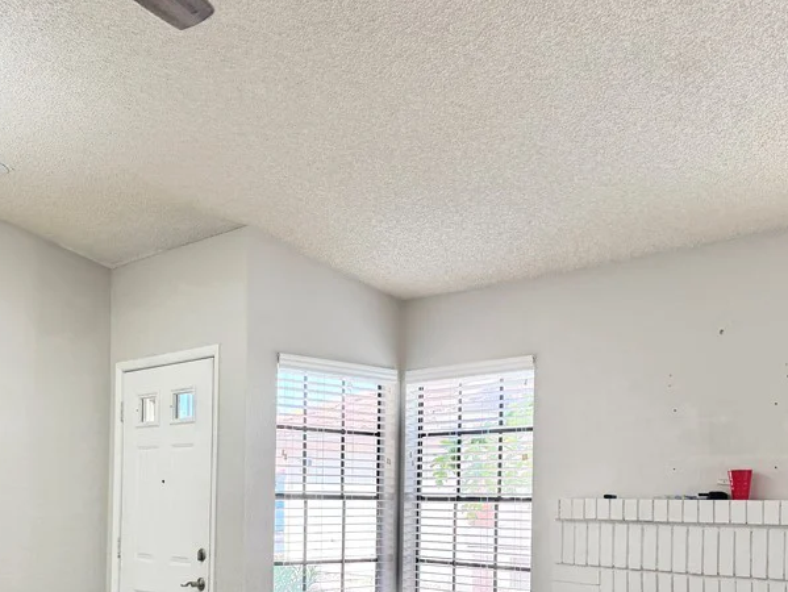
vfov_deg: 34.1
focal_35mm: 41
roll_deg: -1.6
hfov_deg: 45.6
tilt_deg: -0.8
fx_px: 934
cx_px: 328
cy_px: 479
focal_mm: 6.76
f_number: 1.78
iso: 125
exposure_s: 1/193
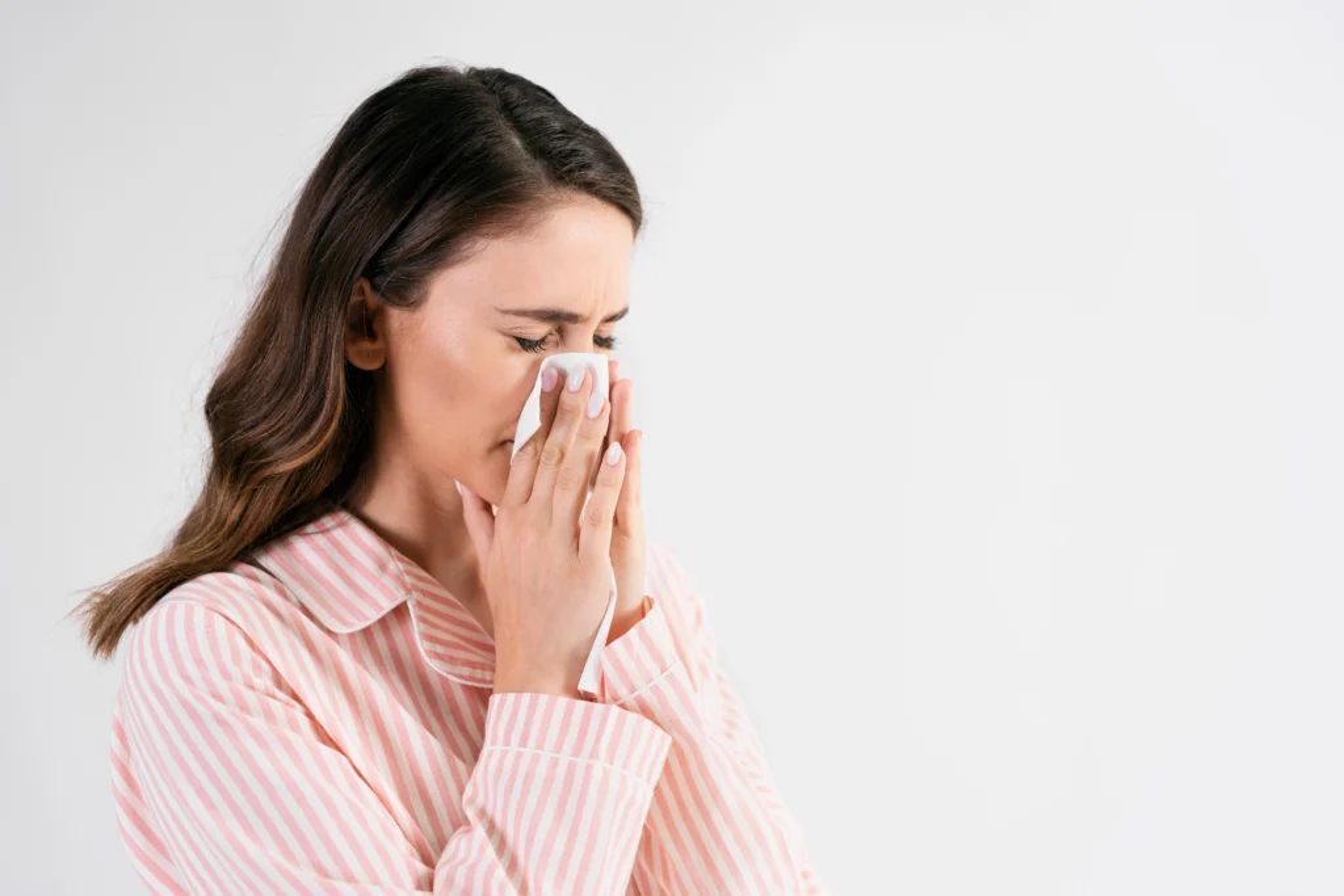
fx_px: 1867
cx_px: 672
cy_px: 448
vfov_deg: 27.0
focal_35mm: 50
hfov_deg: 39.6
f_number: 3.5
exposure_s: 1/125
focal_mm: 50
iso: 125
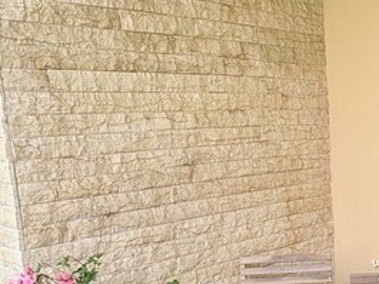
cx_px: 423
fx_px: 591
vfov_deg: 26.7
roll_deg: +1.4
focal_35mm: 54
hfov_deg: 31.3
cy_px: 210
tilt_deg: -10.2
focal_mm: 2.22
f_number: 2.2
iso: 40
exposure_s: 1/384
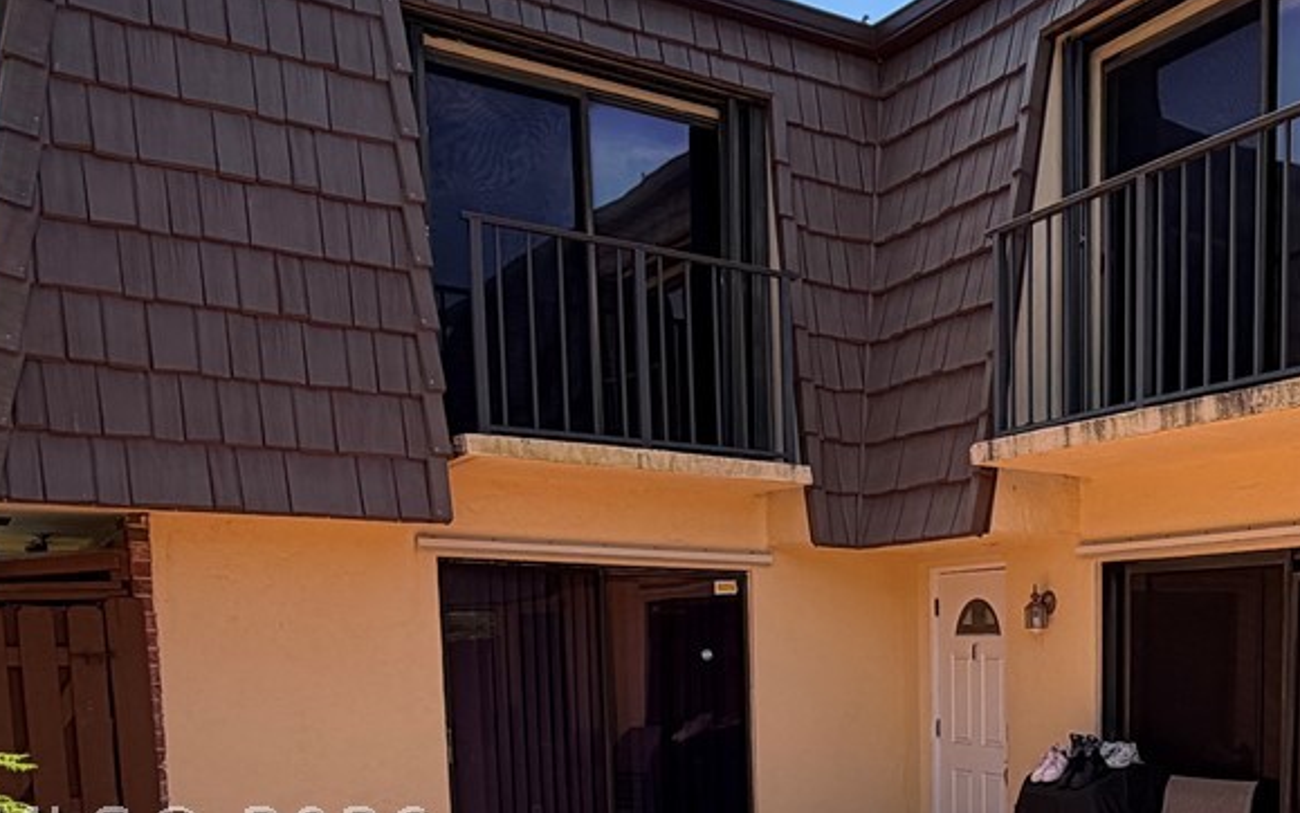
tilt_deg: -8.0
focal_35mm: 41
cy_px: 835
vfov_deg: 29.0
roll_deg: -0.4
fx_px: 1453
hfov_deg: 44.7
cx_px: 1120
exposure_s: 1/770
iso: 25
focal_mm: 2.22
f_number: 2.2
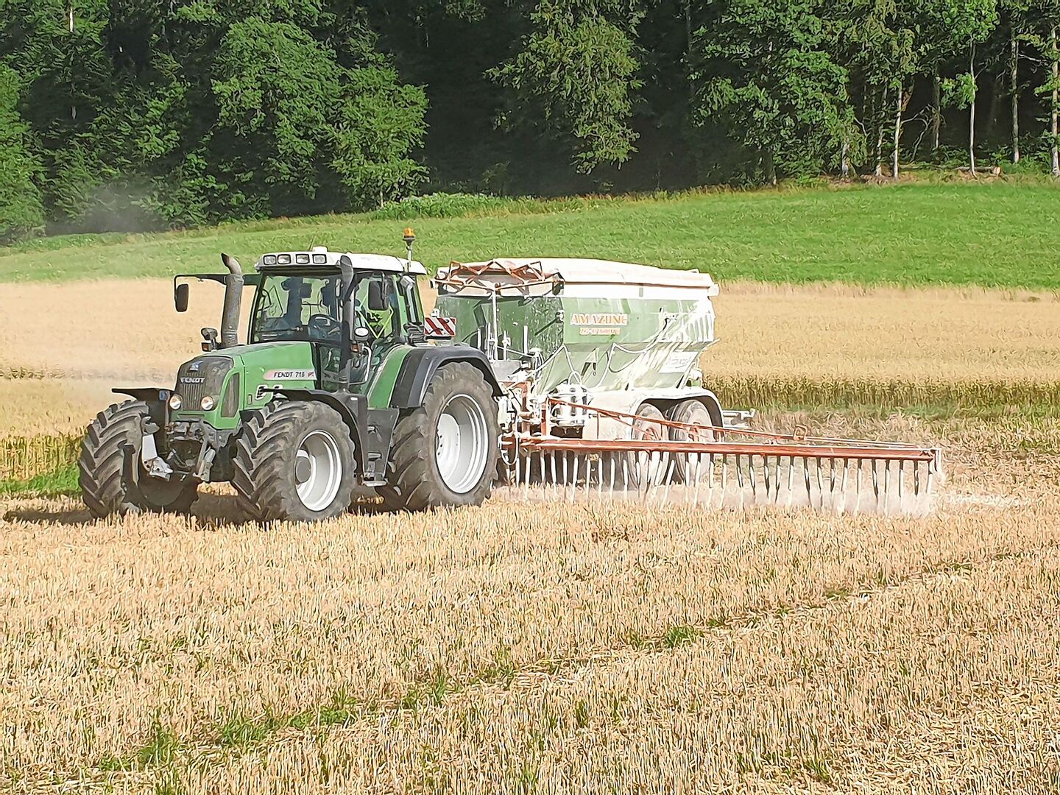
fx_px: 796
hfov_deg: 67.3
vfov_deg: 53.1
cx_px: 530
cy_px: 398
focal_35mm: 26
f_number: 2.4
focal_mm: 4.3
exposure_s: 1/1502
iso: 50
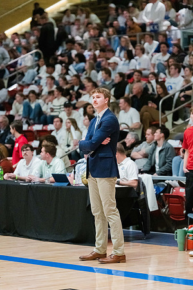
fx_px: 1086
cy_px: 145
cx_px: 96
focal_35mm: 135
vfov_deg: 15.2
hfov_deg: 10.2
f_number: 2.8
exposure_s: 1/1000
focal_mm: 135
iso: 20000
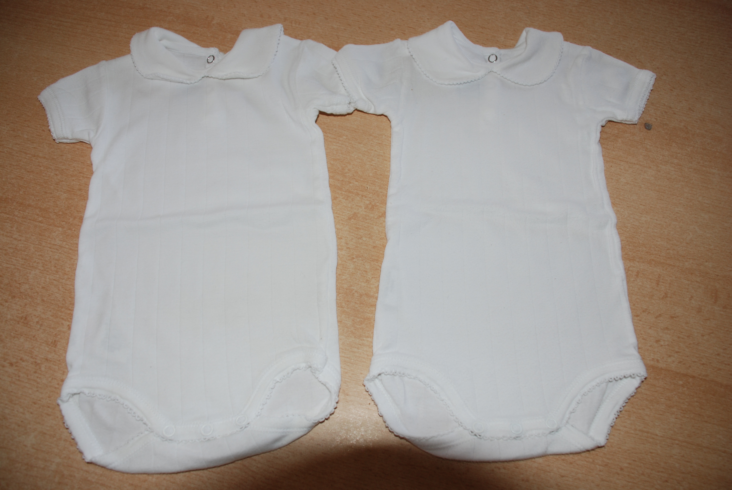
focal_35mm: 30
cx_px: 366
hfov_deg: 61.9
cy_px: 245
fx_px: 611
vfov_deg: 43.7
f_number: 3.8
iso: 200
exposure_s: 1/60
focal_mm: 20
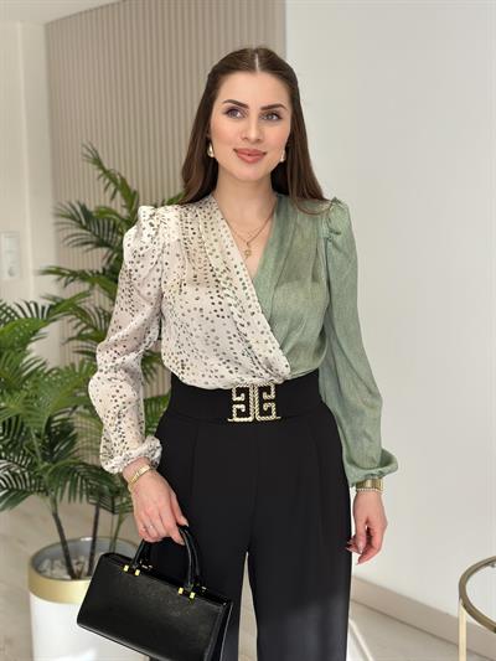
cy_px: 330
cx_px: 248
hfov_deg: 30.3
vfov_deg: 39.6
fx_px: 917
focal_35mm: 48
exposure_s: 1/454
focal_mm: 6.86
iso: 80
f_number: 1.78
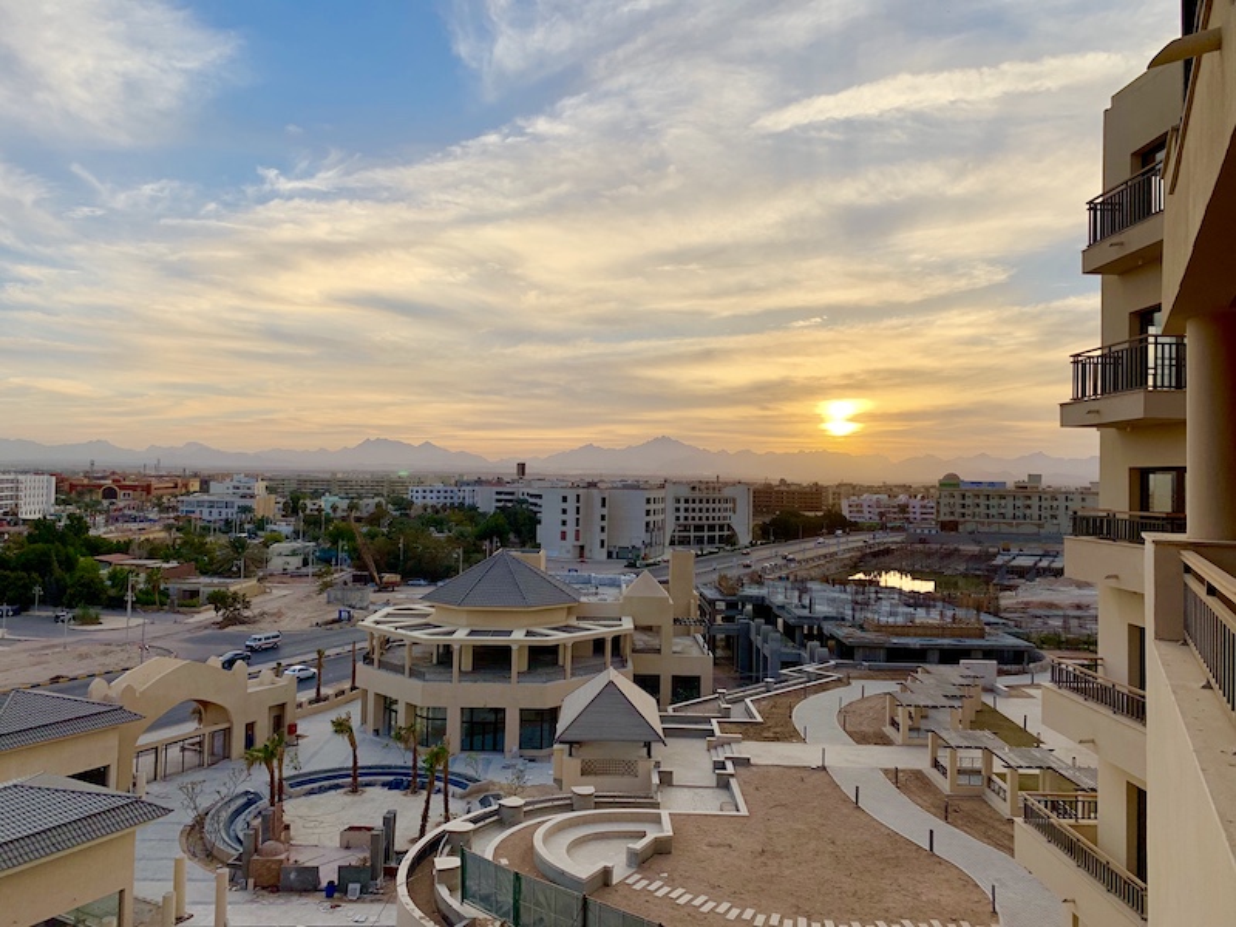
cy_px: 464
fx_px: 928
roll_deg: -2.1
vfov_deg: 53.1
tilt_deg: +2.0
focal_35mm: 26
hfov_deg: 67.3
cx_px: 618
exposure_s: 1/962
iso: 25
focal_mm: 4.25
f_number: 1.8
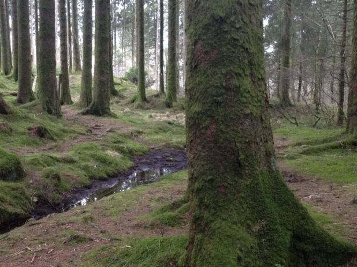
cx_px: 104
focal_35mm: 58
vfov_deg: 25.2
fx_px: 598
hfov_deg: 32.8
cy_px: 145
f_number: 2.4
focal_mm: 4.28
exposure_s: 1/20
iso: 250
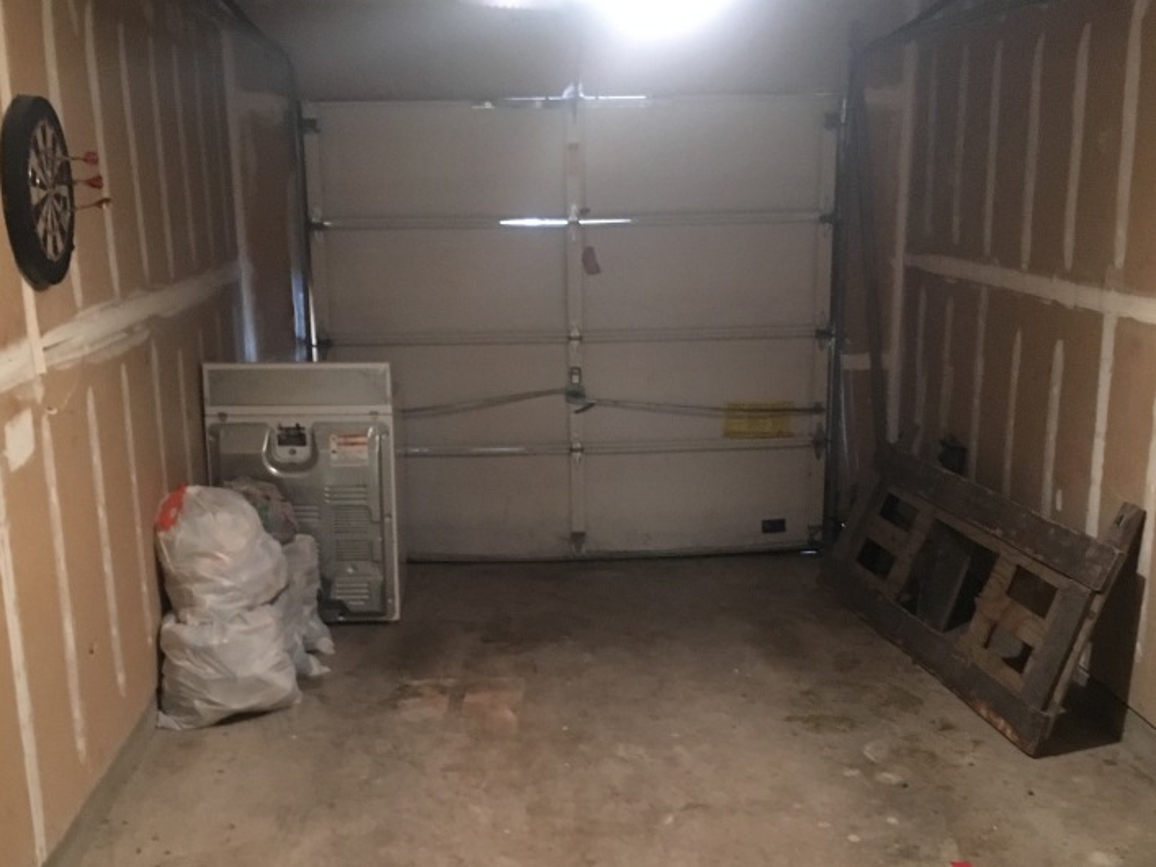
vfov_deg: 34.1
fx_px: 1402
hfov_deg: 44.8
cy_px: 571
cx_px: 549
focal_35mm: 42
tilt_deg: -16.2
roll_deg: +1.4
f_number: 2.2
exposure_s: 1/15
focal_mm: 4.15
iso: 500
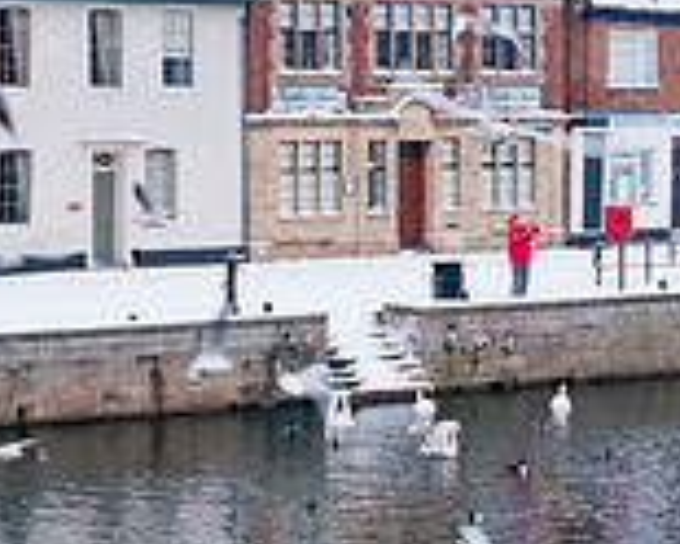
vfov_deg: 12.2
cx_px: 175
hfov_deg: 15.2
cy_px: 77
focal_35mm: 126
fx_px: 2536
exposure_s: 1/80
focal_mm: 24
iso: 200
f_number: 9
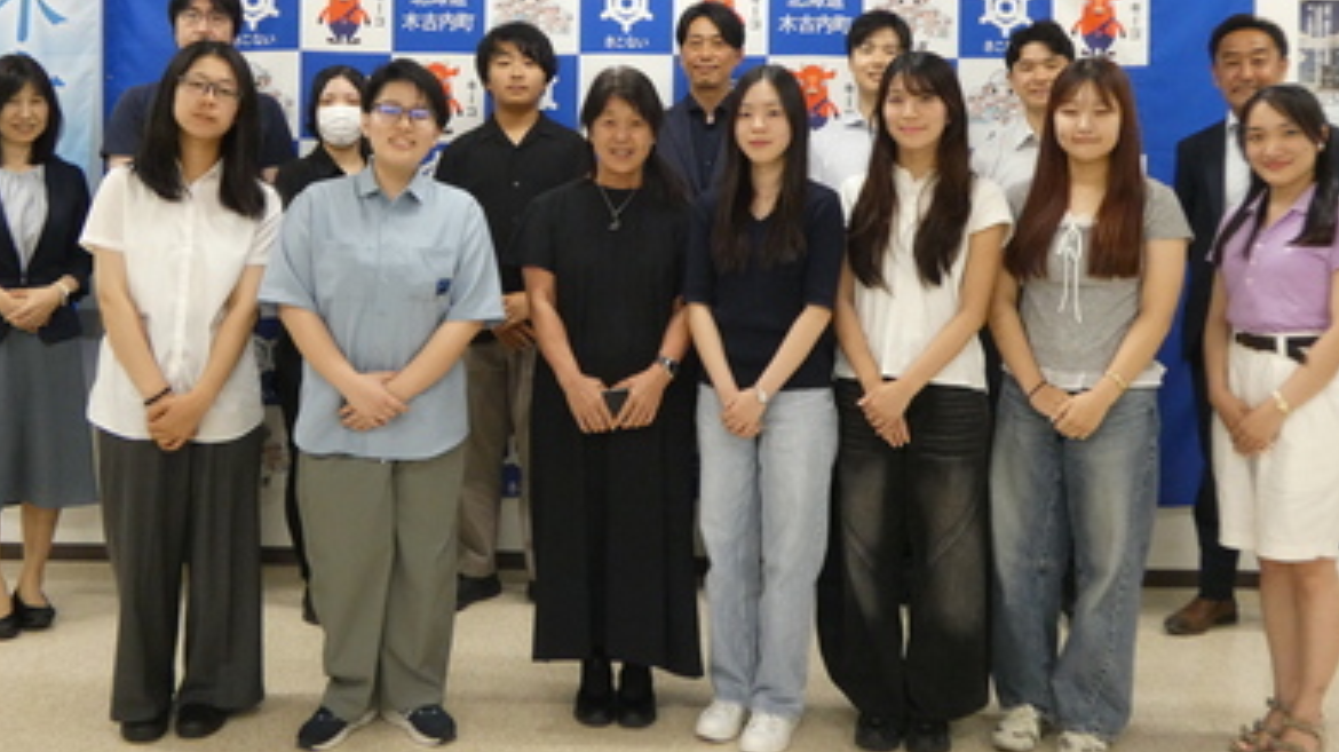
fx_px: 1384
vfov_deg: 30.0
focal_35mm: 39
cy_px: 209
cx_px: 652
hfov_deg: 51.6
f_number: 3.3
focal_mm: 5.5
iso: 500
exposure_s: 1/80
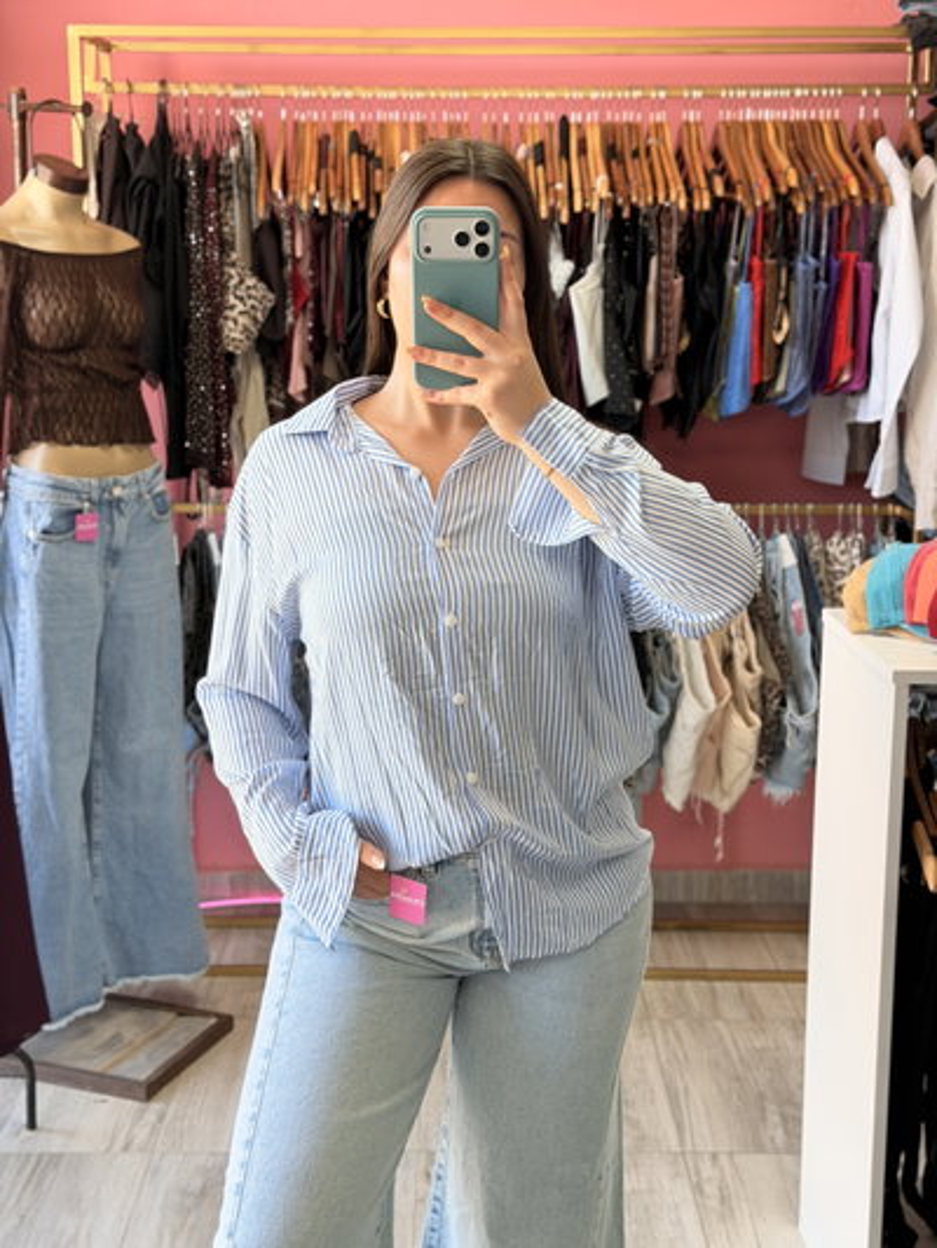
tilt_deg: -12.8
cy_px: 624
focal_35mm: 48
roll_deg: +0.2
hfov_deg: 30.3
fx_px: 1732
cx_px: 468
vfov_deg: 39.6
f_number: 1.78
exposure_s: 1/121
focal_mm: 6.76
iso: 64
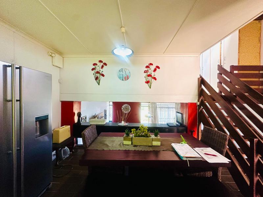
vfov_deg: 85.7
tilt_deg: -0.3
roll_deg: -0.4
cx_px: 132
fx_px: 106
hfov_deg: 102.1
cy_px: 98
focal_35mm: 14
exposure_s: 1/100
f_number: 2.2
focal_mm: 2.22
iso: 250
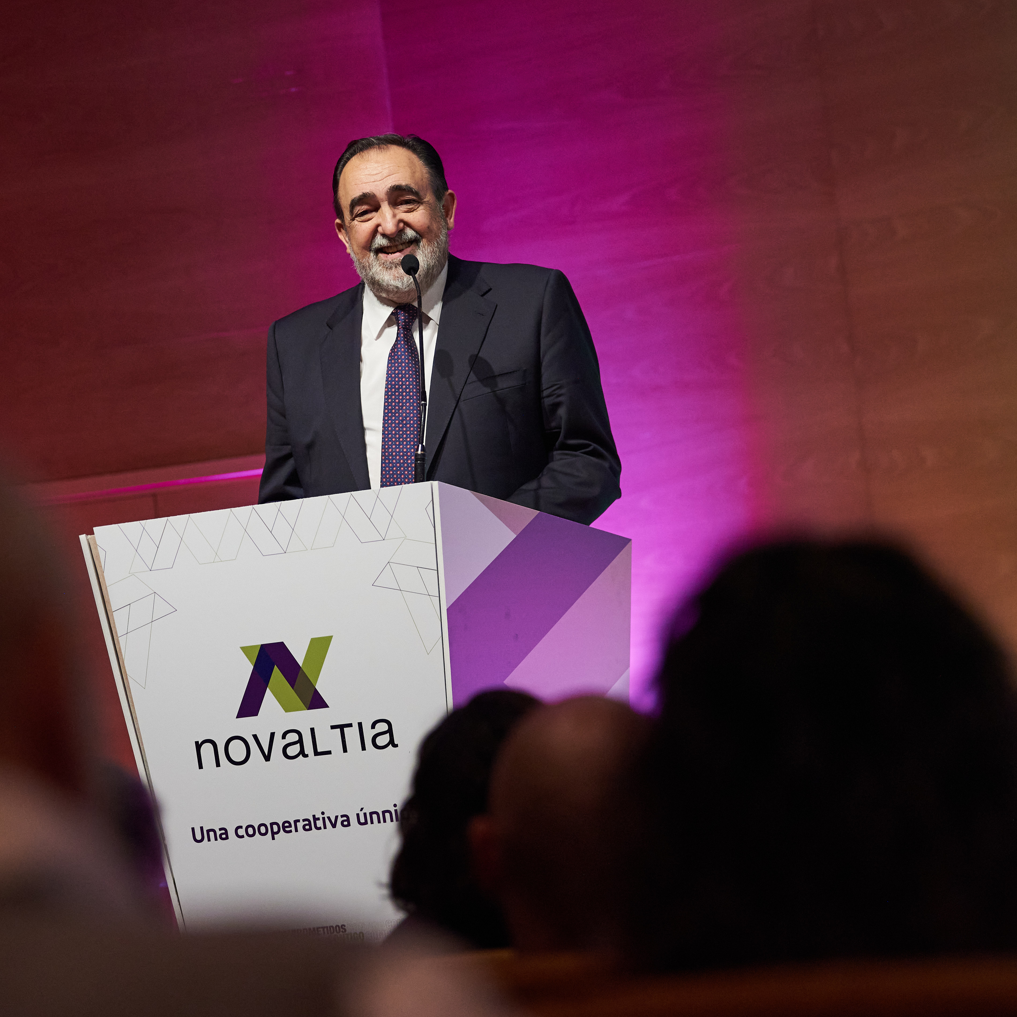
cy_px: 521
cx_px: 394
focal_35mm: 128
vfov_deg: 13.6
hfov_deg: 13.6
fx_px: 4255
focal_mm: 95
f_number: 2.8
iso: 2500
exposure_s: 1/250
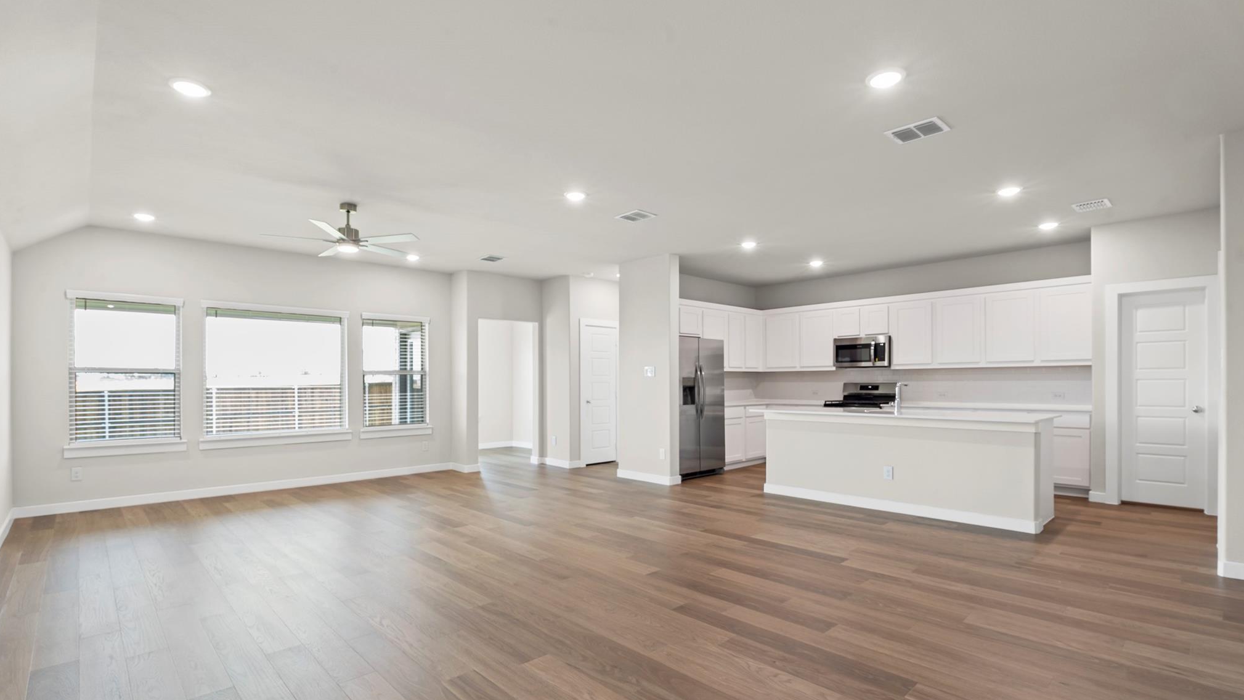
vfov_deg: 61.3
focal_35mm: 18
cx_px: 617
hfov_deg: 93.1
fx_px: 589
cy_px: 387
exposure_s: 1/2
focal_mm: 16.8
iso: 200
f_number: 11
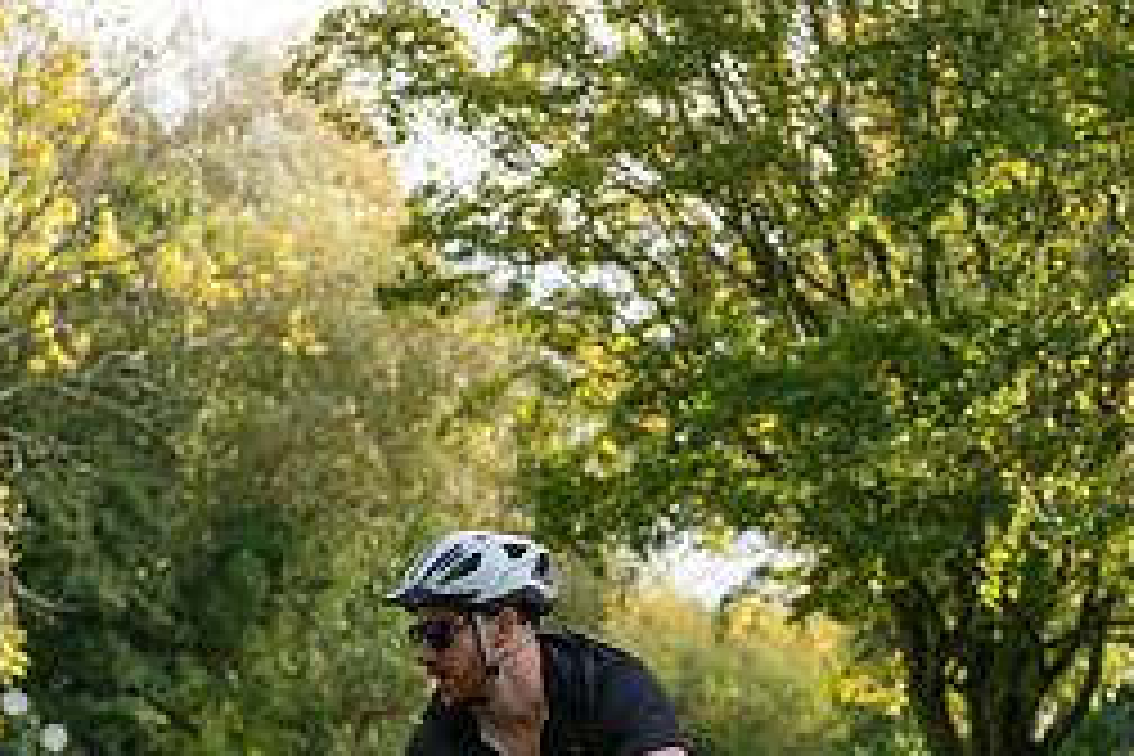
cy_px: 799
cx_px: 468
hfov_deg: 14.9
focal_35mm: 138
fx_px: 4347
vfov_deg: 9.8
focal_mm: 60
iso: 200
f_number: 3.2
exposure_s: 1/640
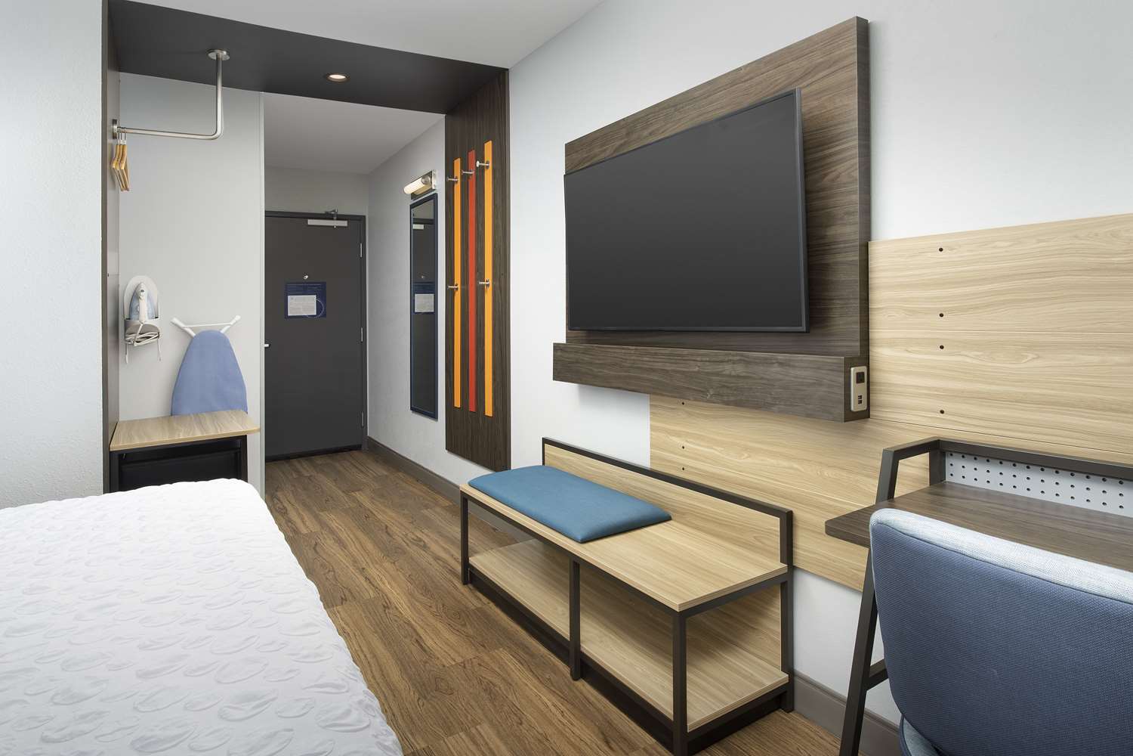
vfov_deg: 61.9
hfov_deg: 84.0
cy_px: 378
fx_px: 629
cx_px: 566
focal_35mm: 20
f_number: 11
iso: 400
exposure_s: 1/250
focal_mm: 20
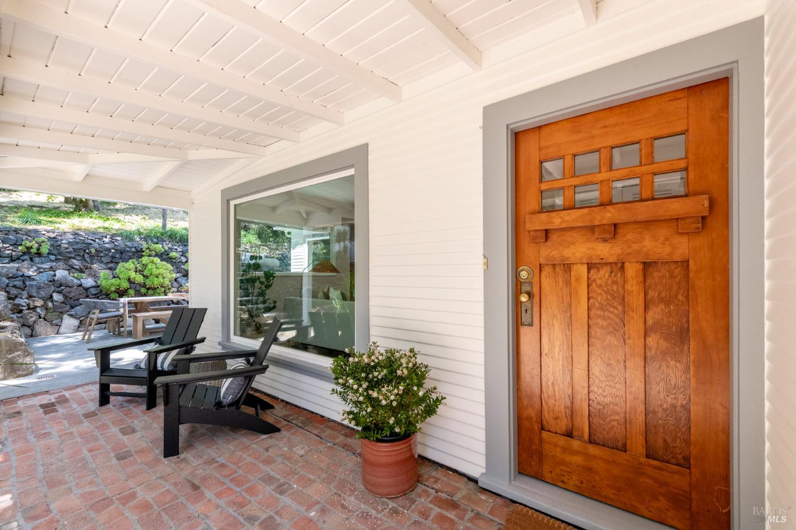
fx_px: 332
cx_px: 398
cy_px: 265
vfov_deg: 77.3
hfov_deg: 100.4
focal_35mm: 15
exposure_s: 1/200
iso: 1600
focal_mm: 15
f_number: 9
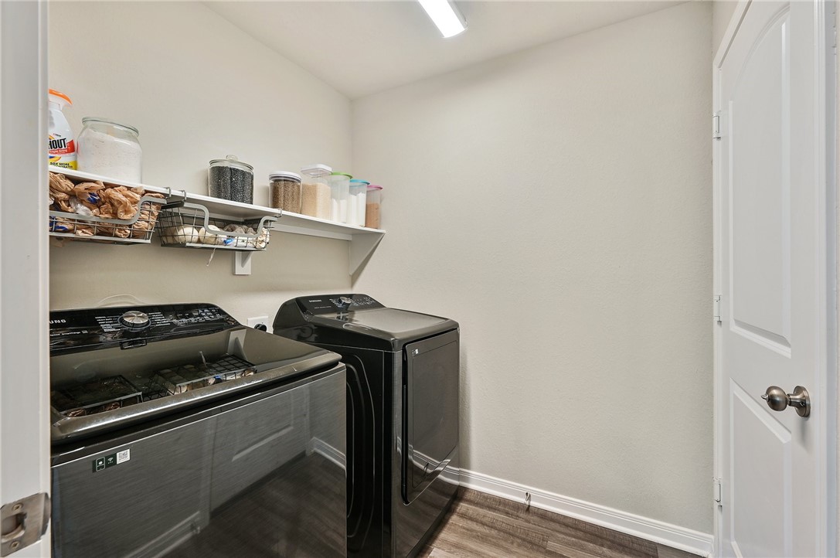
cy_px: 279
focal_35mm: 15
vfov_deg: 77.2
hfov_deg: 100.5
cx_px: 420
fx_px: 350
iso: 200
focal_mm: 15
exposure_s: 1/10
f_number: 8
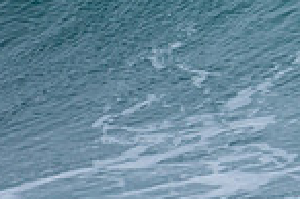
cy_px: -97
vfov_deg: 0.5
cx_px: 567
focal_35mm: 2982
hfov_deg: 0.7
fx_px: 24822
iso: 250
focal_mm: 500
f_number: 5.6
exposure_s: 1/1000
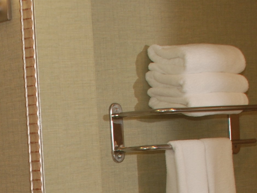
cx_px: -12
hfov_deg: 13.7
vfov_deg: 10.0
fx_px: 1054
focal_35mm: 142
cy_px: 315
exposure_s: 1/60
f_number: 4
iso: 200
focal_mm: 24
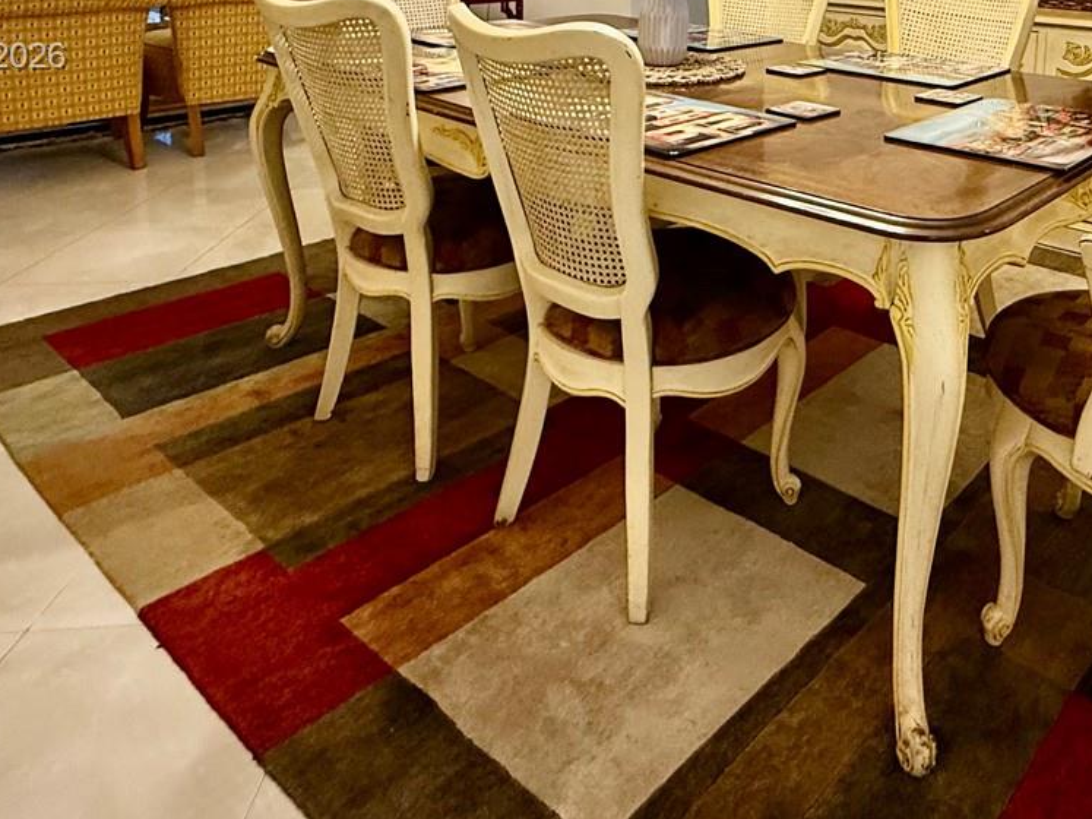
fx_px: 946
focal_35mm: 30
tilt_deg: -8.5
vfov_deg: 42.3
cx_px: 781
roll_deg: -1.1
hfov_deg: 57.7
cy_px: 58
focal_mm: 2.22
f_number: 2.2
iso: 250
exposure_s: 1/60
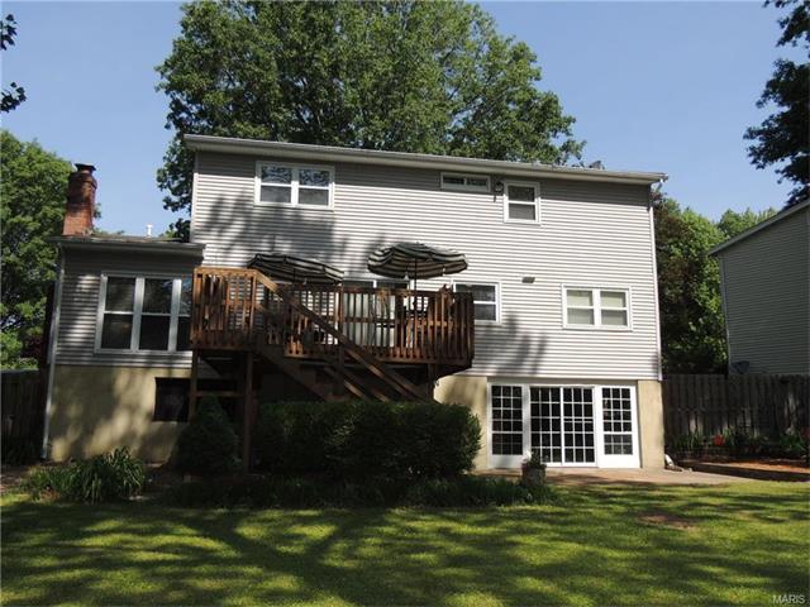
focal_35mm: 30
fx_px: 702
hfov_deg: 60.0
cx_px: 405
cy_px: 304
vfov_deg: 46.8
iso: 100
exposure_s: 1/1000
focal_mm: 5.3
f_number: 3.1
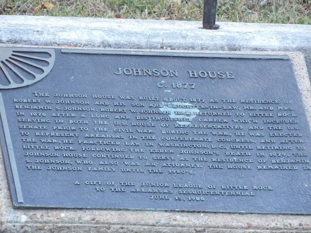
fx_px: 3953
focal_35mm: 440
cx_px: 156
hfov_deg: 4.5
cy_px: 116
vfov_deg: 3.4
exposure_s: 1/50
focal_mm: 78.9
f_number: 4.2
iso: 281
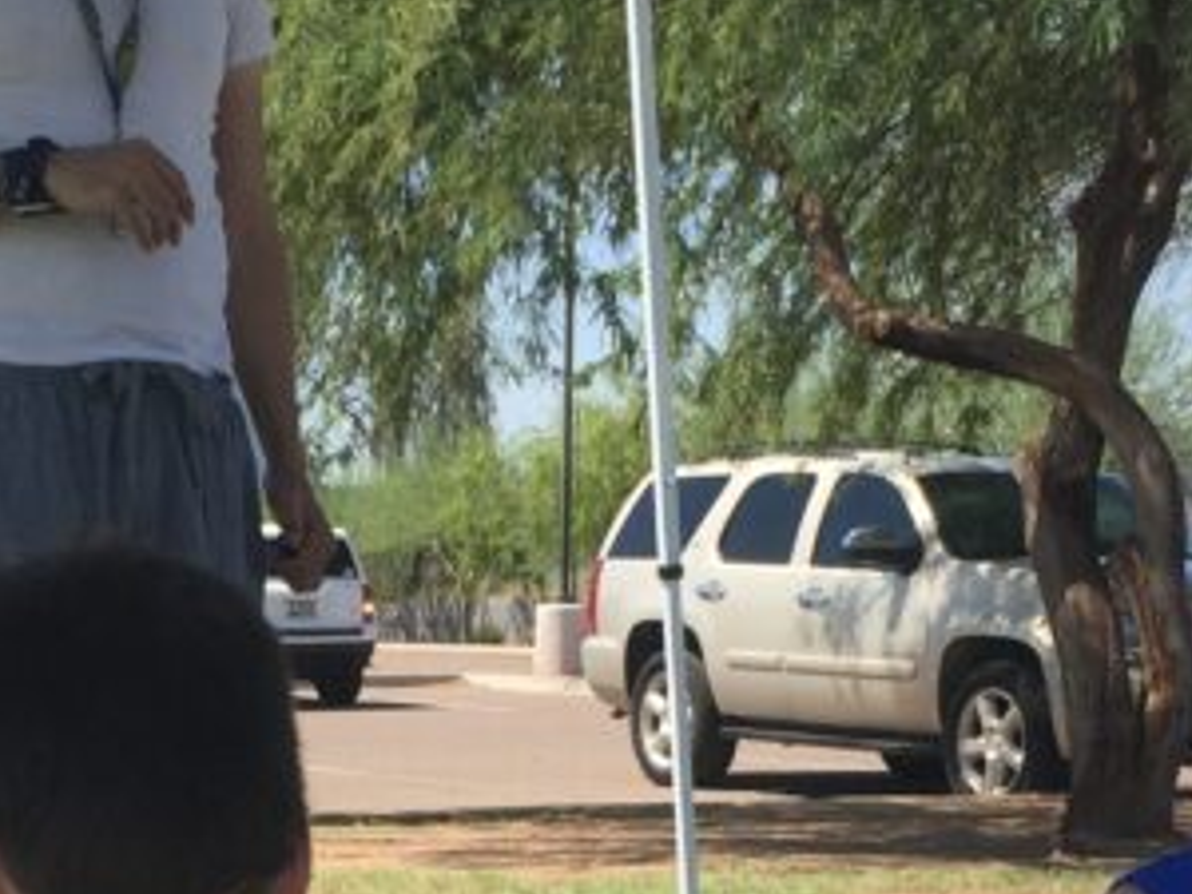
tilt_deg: -4.1
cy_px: 997
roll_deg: -1.4
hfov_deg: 19.8
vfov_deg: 14.6
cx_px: 373
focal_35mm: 99
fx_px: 3409
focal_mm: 4.15
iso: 32
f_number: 2.2
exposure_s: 1/1412
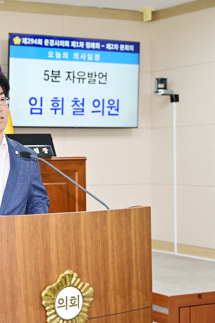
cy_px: 160
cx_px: -14
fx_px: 761
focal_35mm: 85
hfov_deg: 15.7
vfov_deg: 23.9
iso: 1250
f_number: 4
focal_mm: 56
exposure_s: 1/160
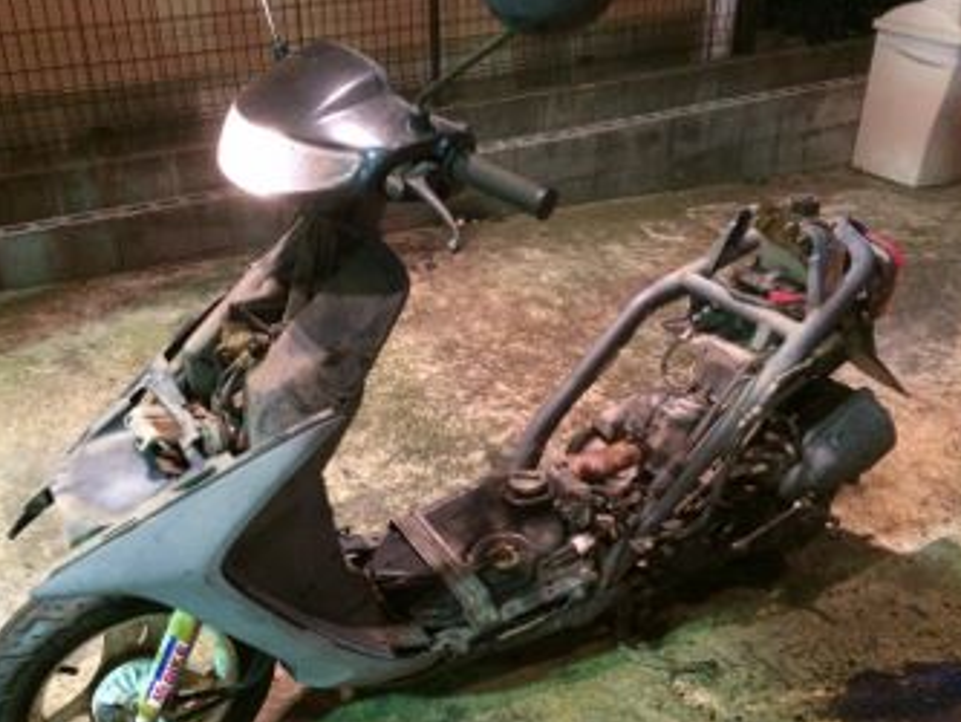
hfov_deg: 51.2
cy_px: 375
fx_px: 1000
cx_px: 410
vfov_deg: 39.7
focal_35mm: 36
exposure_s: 1/15
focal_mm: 4.12
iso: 320
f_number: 2.2
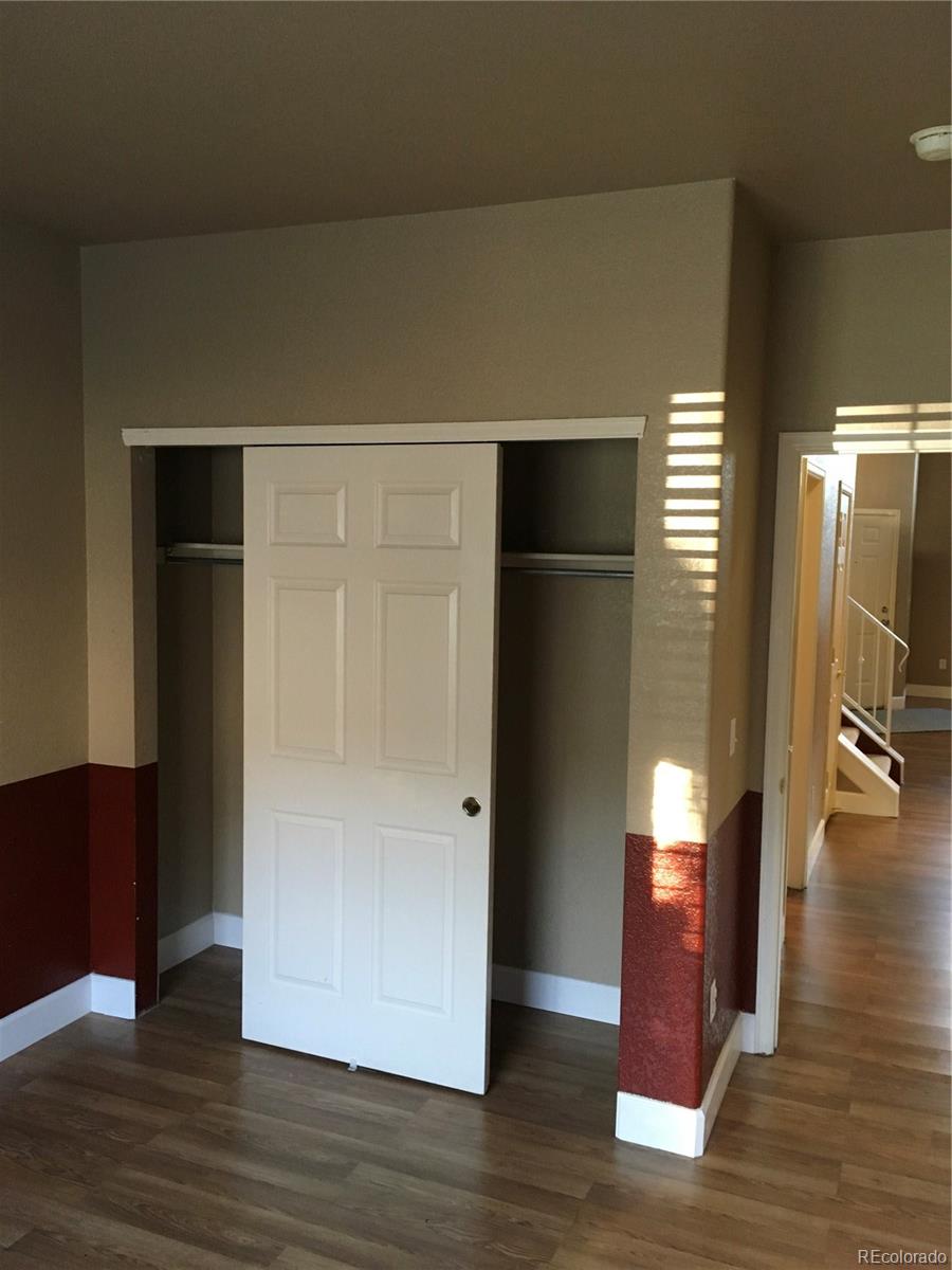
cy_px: 635
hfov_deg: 48.2
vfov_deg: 61.7
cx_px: 476
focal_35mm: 29
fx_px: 1063
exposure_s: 1/30
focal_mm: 4.15
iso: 125
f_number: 2.2
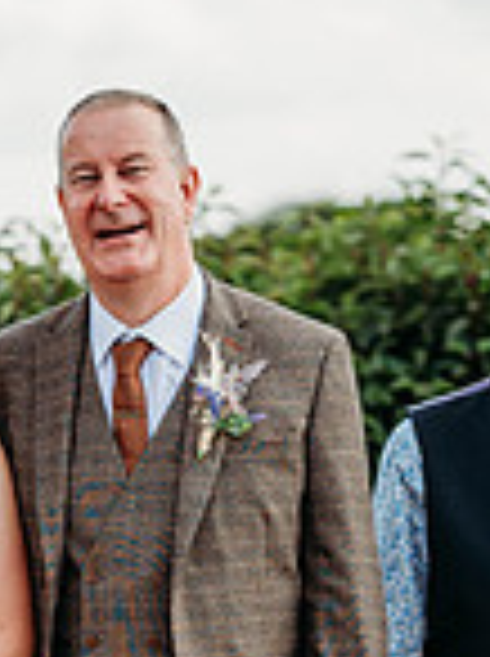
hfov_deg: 4.5
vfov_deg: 6.1
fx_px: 6152
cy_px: 837
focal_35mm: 325
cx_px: -180
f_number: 2.5
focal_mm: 85
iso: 100
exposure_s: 1/1250
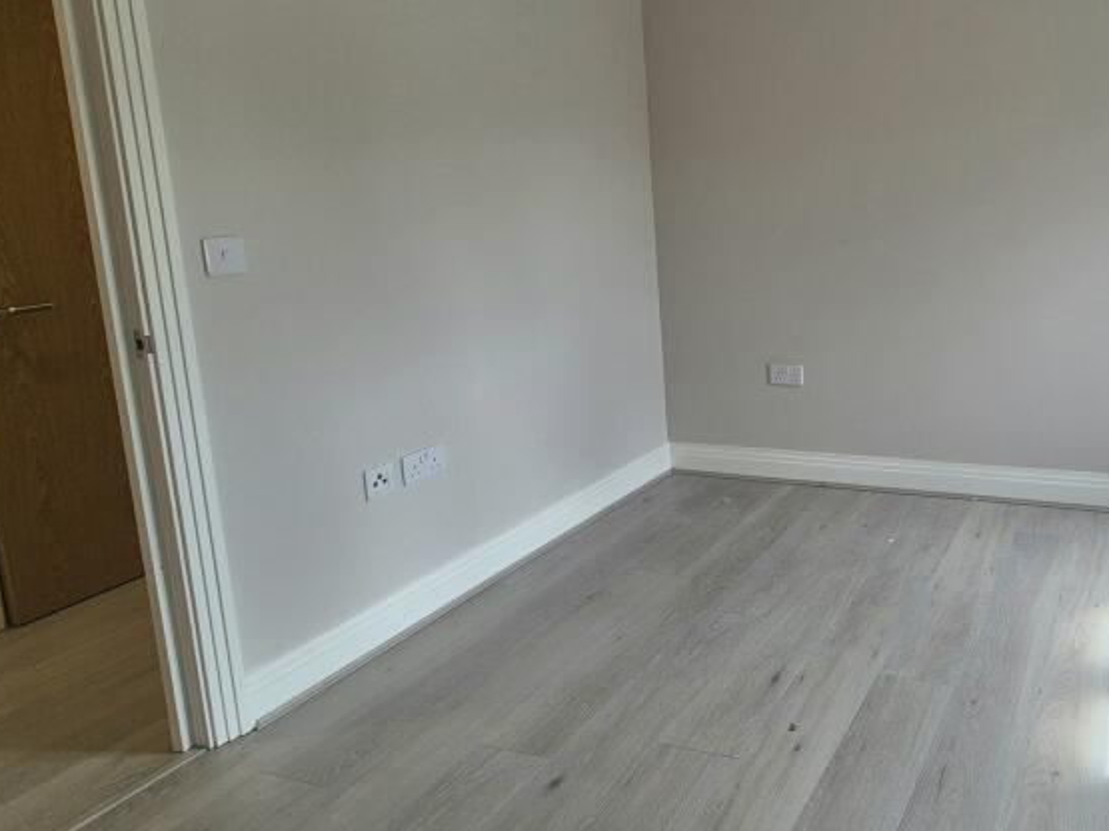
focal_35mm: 24
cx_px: 899
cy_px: 320
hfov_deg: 64.7
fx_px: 769
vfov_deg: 56.2
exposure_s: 1/100
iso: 50
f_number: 2.2
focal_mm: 2.2
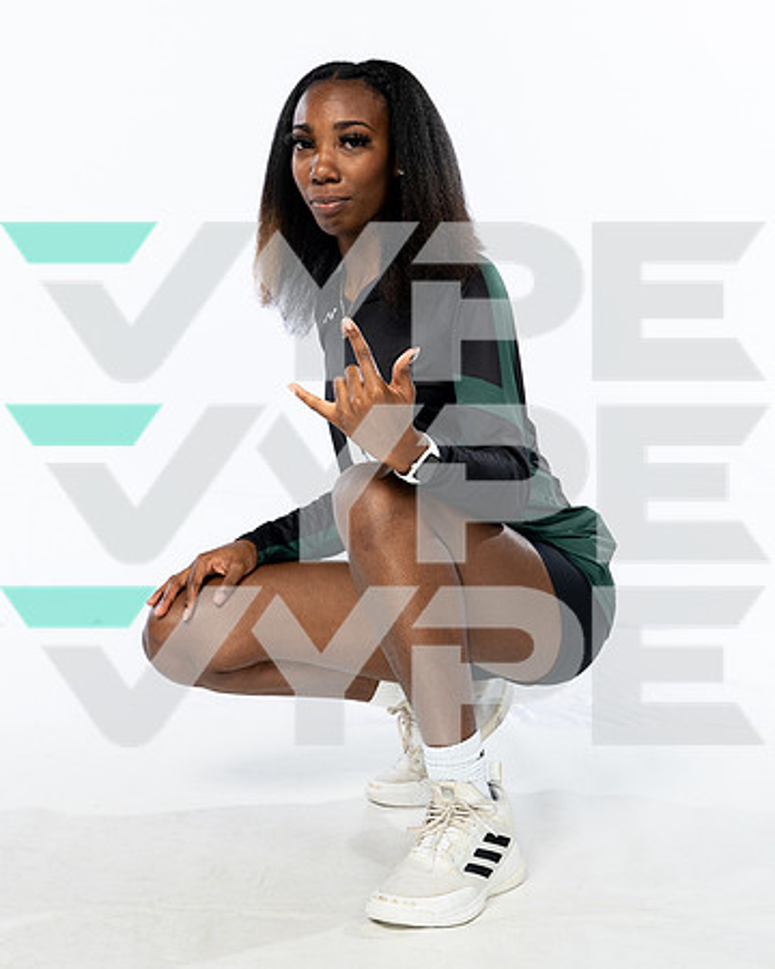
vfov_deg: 30.2
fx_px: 1794
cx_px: 341
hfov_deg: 24.4
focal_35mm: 63
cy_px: 429
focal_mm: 38
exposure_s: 1/250
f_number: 5.6
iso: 250
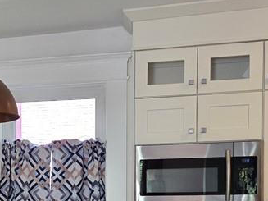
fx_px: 557
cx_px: 9
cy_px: 214
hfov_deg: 25.9
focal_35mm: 72
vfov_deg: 19.7
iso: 250
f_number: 1.8
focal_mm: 5.4
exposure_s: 1/120
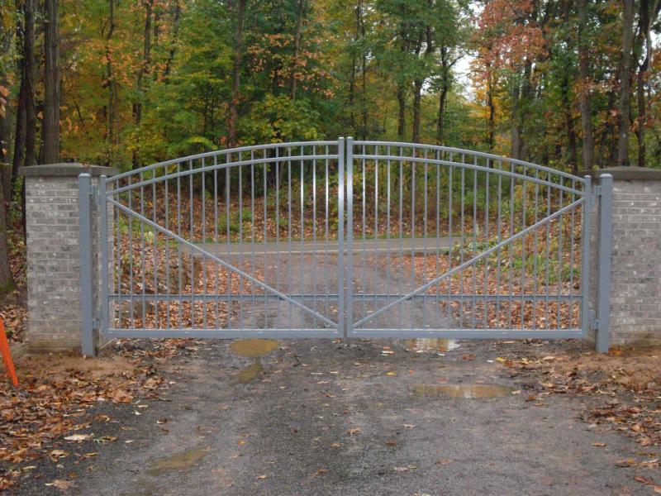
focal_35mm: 52
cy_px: 248
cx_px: 330
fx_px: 993
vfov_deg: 28.0
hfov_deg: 36.8
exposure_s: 1/58
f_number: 5
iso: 640
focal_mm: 9.3
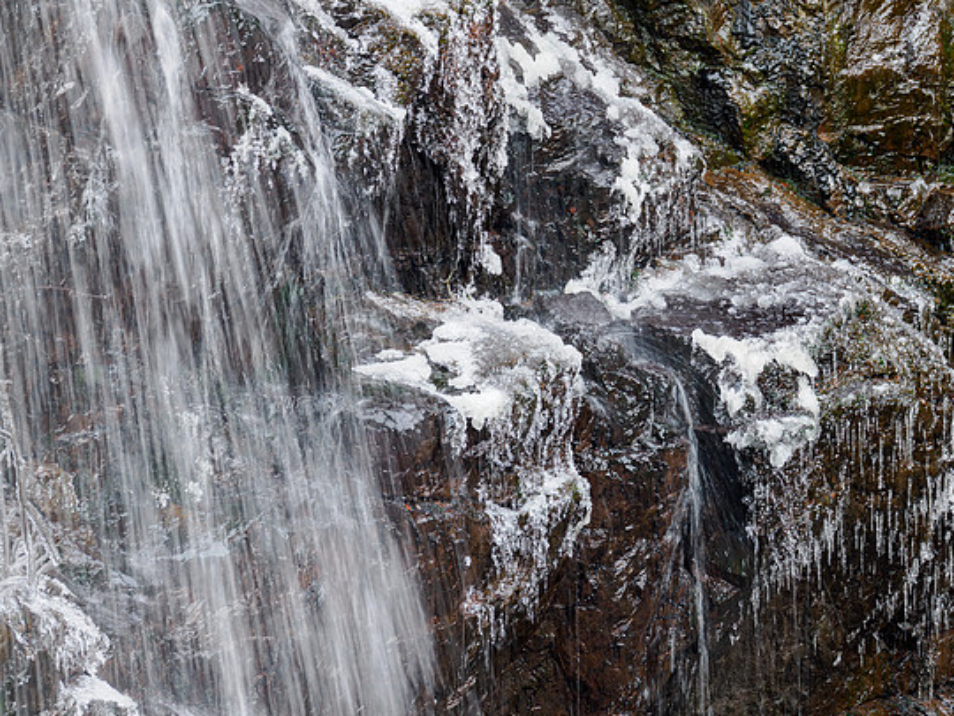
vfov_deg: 2.3
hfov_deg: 3.1
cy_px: 362
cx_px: 493
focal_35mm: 646
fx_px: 17803
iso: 400
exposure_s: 1/20
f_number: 4.5
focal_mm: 300
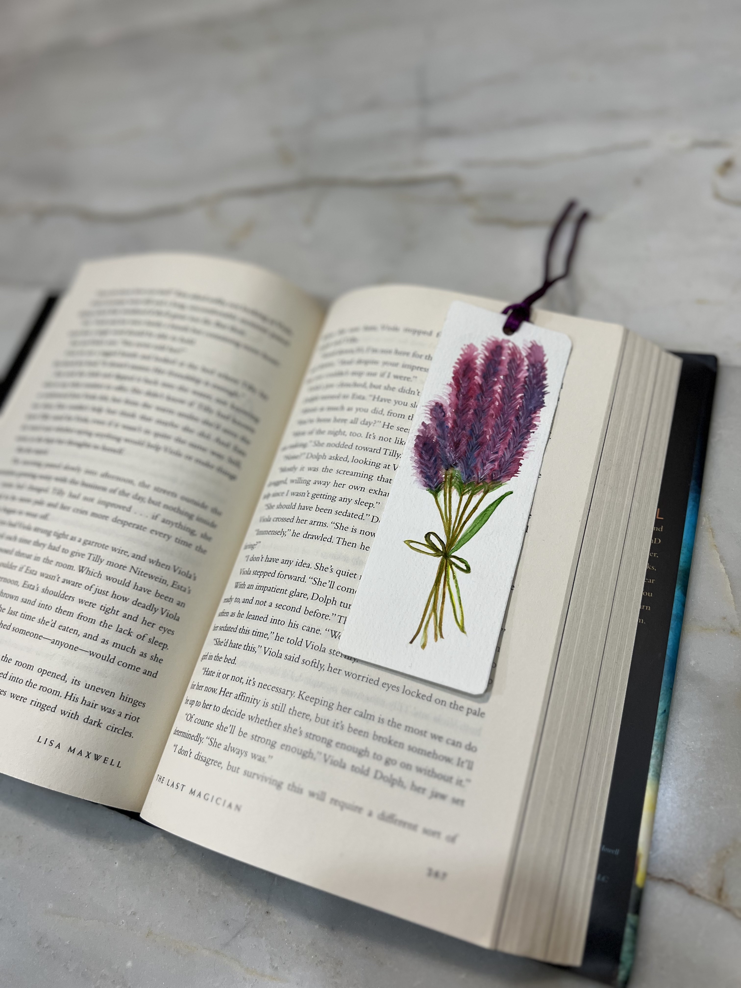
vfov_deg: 67.3
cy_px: 494
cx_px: 370
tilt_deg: -60.1
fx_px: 742
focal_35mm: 26
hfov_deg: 53.1
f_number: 1.5
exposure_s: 1/100
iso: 100
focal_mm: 5.7
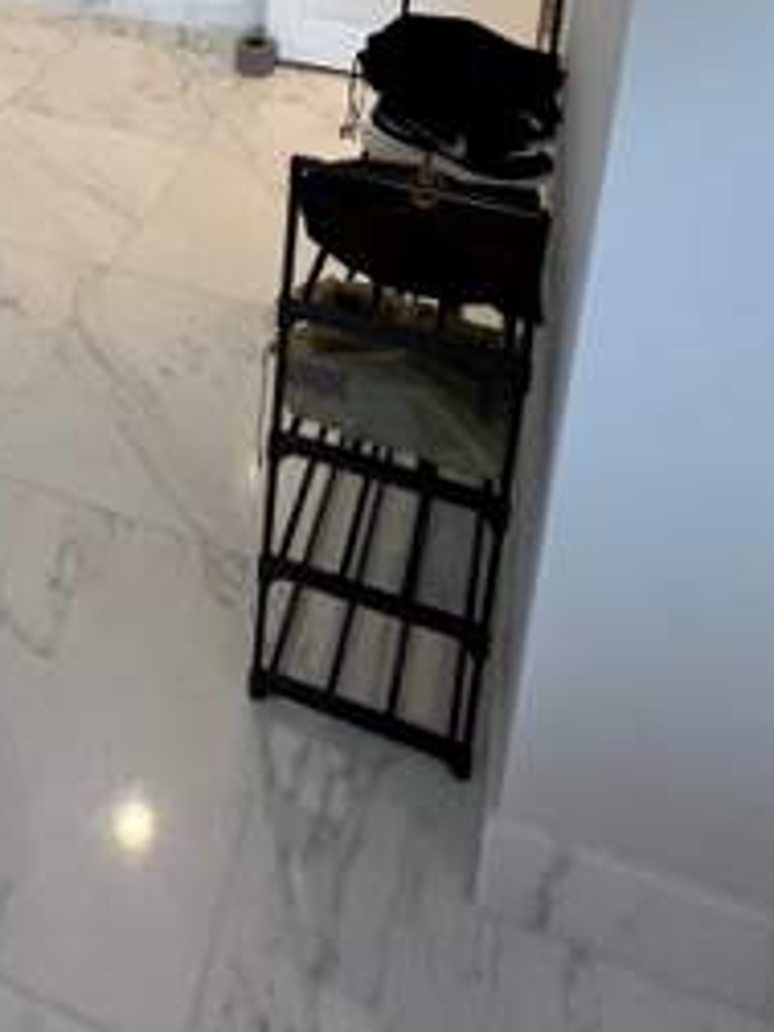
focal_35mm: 33
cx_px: 209
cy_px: -111
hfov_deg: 41.9
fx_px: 984
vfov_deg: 42.9
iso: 160
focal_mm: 1.57
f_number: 1.8
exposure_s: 1/120
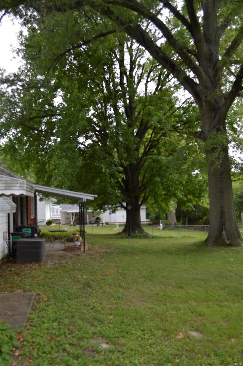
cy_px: 183
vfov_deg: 62.0
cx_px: 122
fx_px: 305
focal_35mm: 30
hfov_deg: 43.5
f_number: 5.6
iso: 100
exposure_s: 1/160
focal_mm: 20
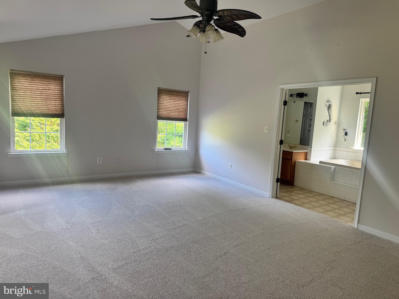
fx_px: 277
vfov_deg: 56.8
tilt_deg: -6.5
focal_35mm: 24
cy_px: 150
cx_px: 200
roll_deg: -2.2
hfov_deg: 71.6
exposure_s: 1/121
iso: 125
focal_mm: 6.76
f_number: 1.78
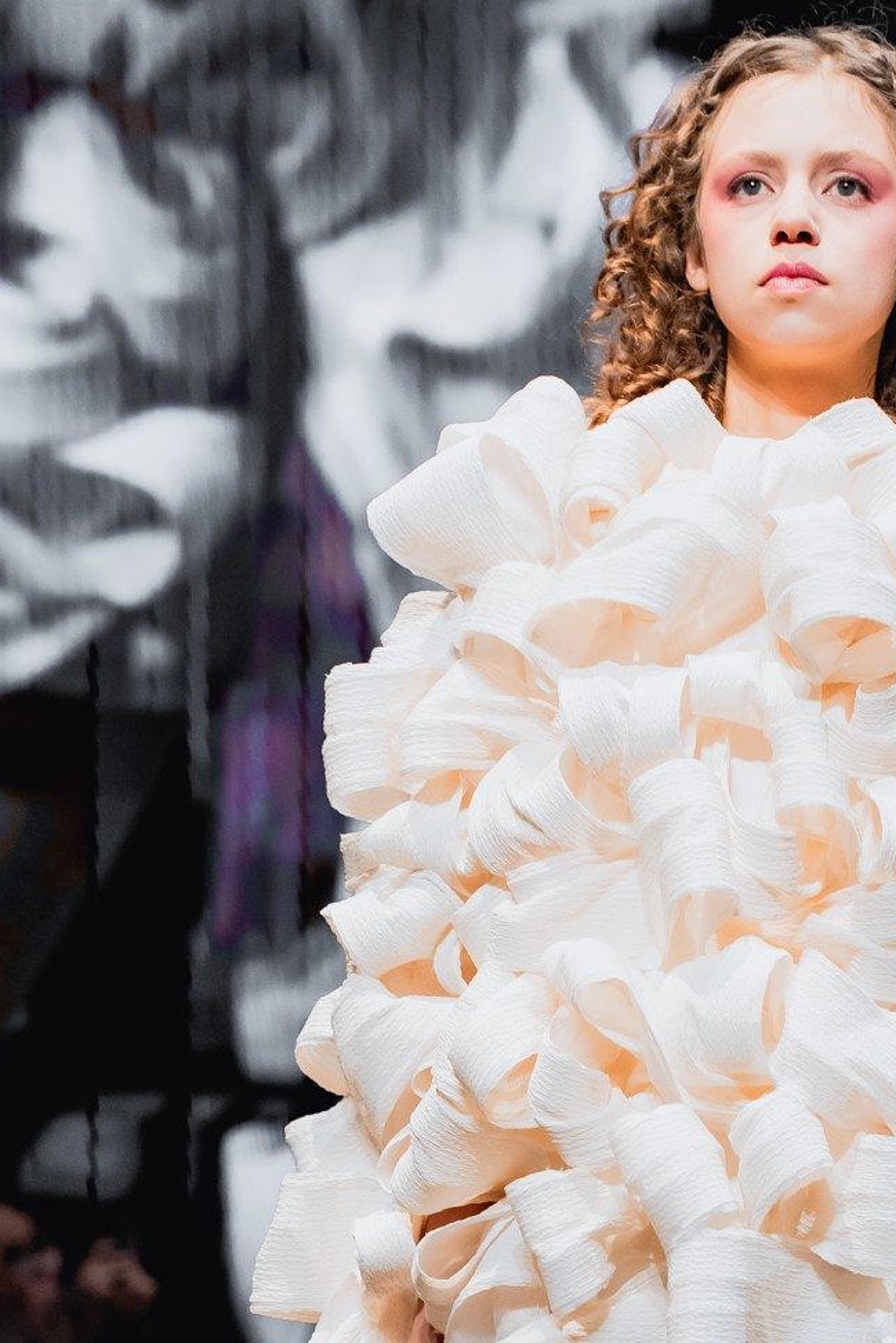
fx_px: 5523
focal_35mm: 148
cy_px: 1252
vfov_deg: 13.7
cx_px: 842
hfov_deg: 9.2
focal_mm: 75
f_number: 4
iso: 3200
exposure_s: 1/250
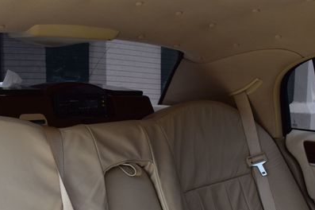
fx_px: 444
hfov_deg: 39.0
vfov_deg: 26.2
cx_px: 136
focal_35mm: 51
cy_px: 156
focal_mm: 21
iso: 400
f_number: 9
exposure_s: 1/125
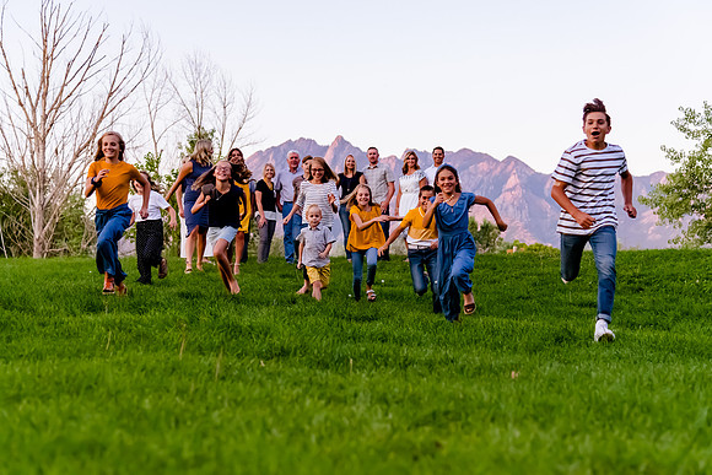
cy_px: 238
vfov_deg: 22.9
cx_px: 372
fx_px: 1173
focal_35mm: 59
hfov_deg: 33.8
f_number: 4
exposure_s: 1/500
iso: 3200
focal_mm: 55
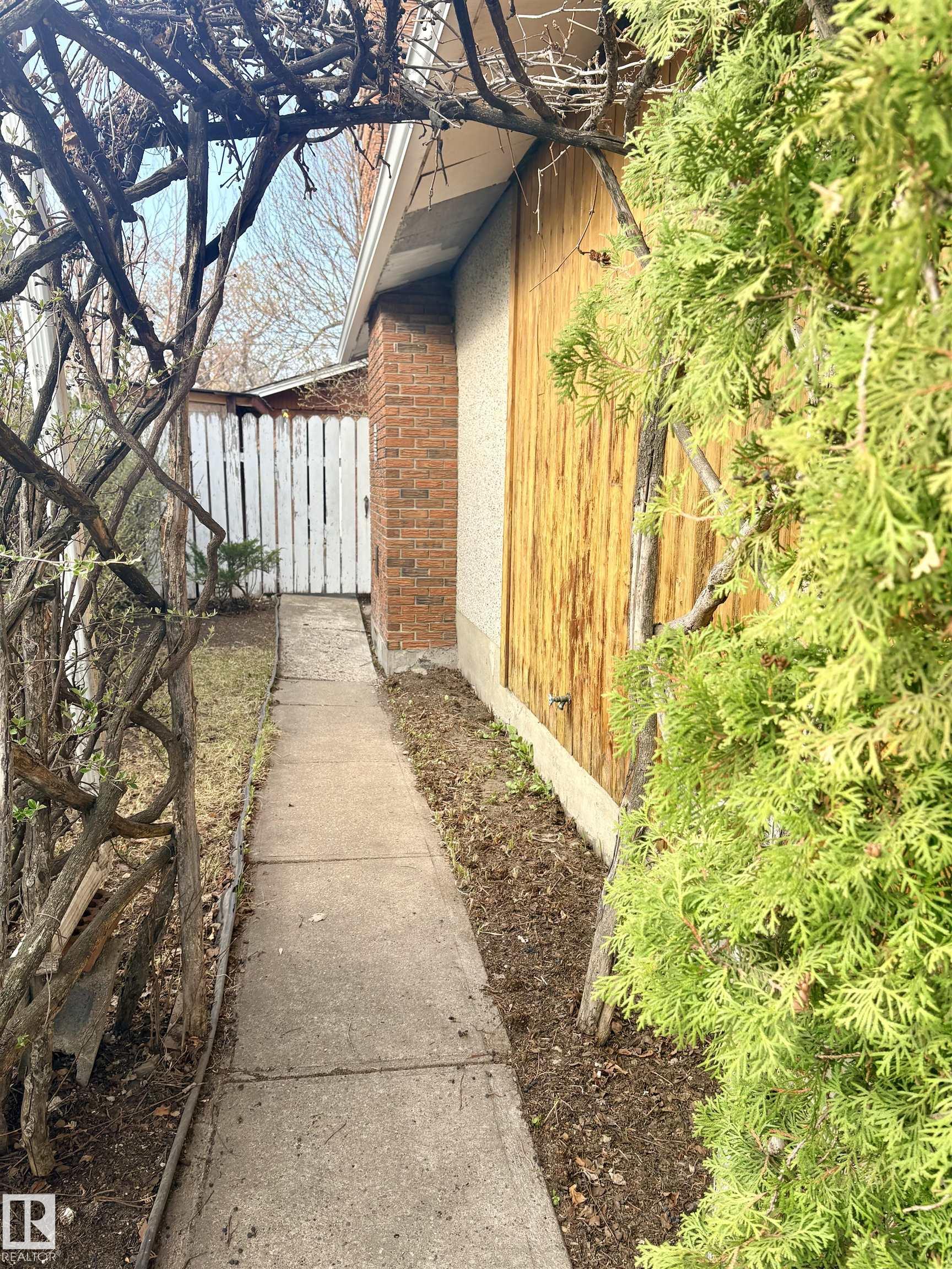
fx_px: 953
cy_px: 634
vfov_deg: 67.3
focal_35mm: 26
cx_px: 476
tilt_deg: -8.5
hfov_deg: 53.1
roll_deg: +0.1
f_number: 1.6
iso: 50
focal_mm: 5.96
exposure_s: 1/500
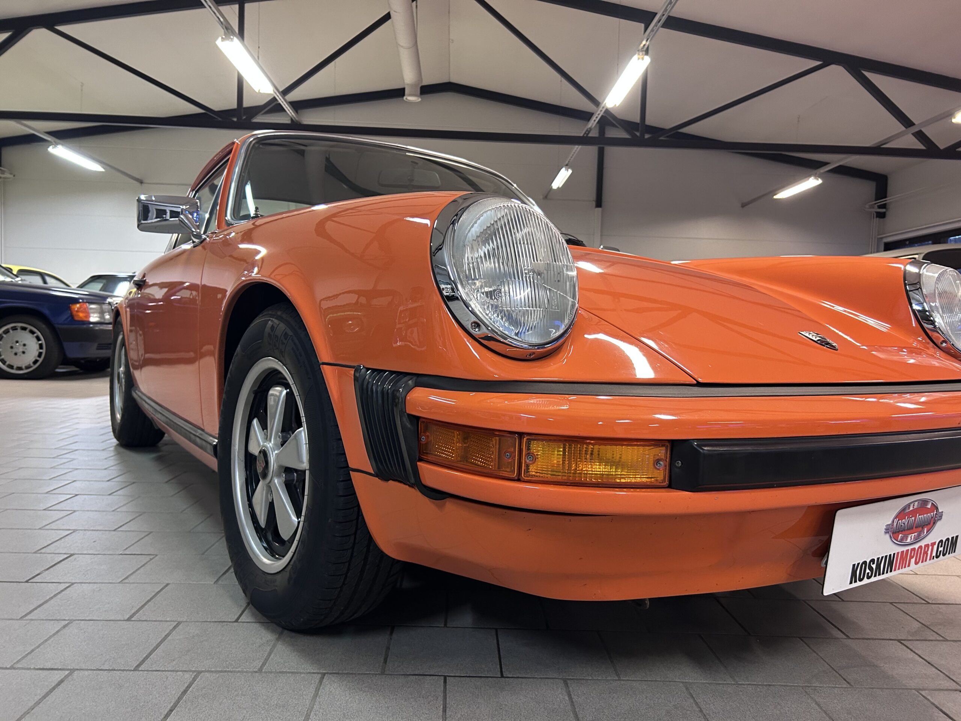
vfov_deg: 53.1
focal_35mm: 26
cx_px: 480
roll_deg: -1.5
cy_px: 360
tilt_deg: +2.2
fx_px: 722
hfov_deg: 67.3
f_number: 1.5
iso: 250
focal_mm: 5.7
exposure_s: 1/50
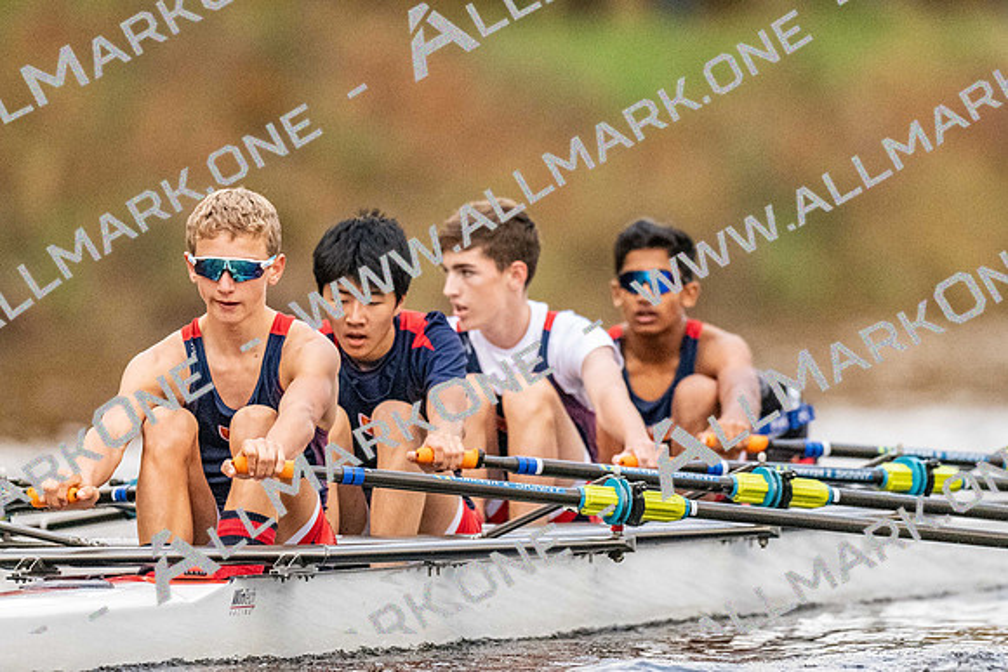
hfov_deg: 2.3
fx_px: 25218
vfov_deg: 1.5
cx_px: 504
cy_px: 336
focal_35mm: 900
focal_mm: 600
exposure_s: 1/2500
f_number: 4
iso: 8000
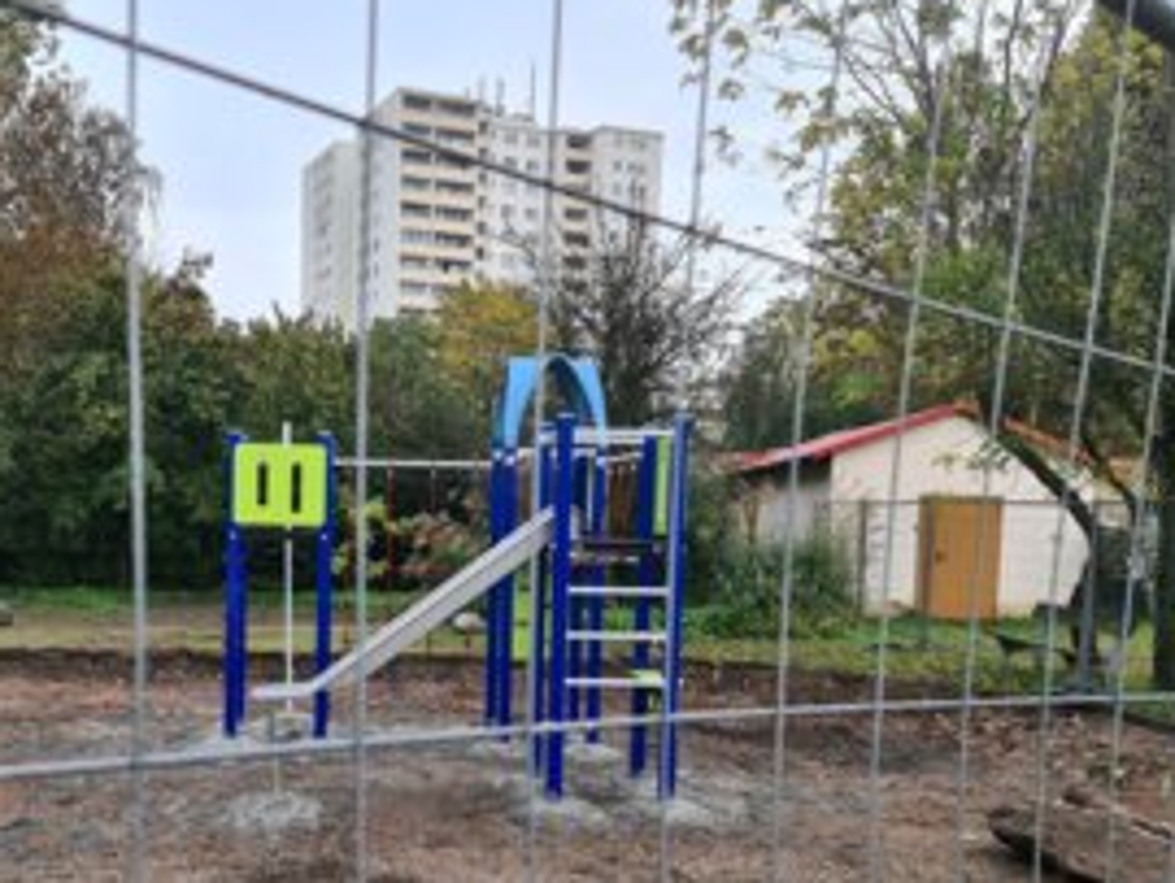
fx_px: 1257
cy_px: 600
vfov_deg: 38.2
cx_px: 361
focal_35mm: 37
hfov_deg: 49.0
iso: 50
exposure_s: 1/100
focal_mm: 7
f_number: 1.8
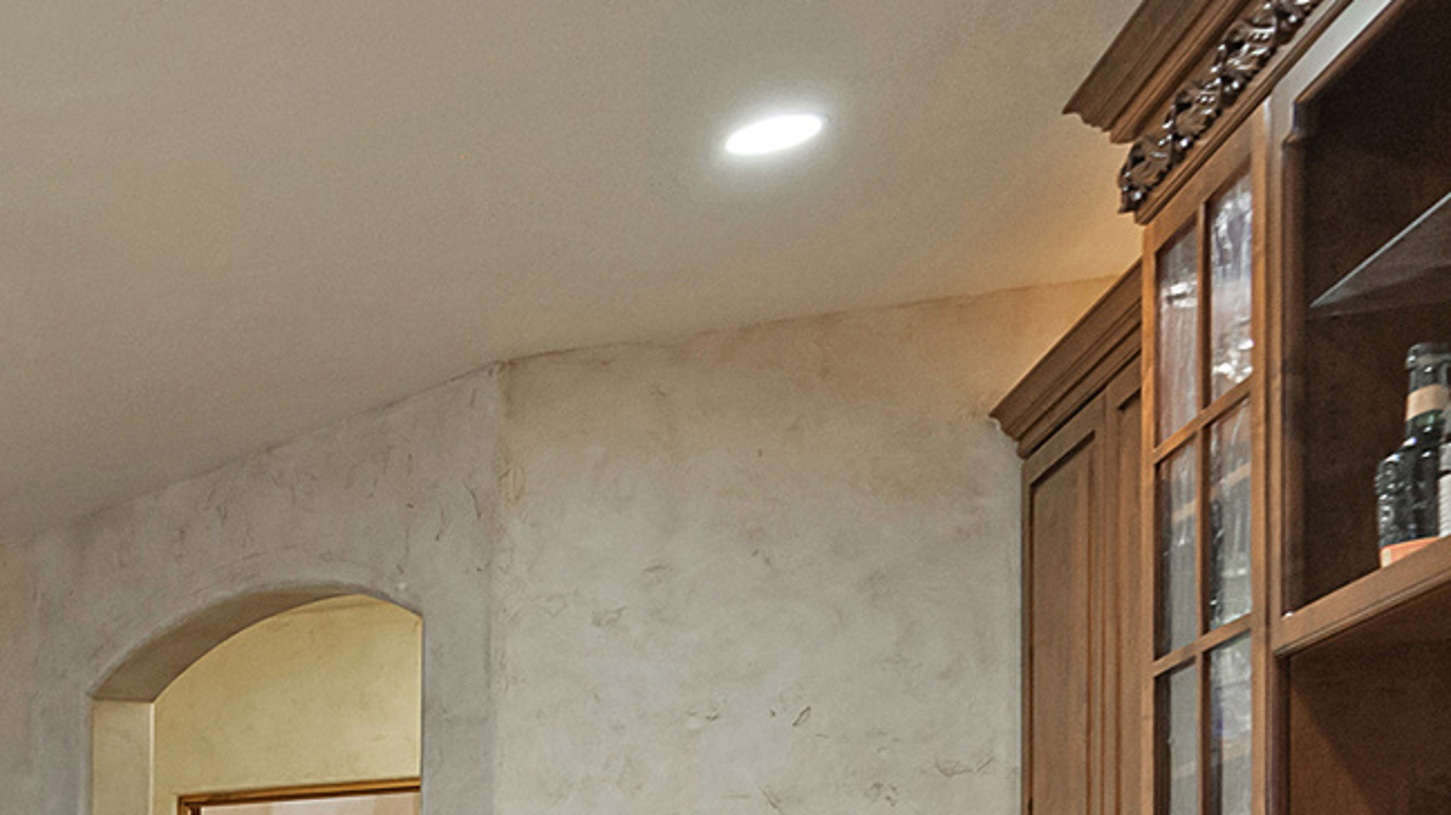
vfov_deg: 20.0
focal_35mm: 53
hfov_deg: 26.3
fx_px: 2038
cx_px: -813
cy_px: 1161
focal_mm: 16
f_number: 6.3
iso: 1000
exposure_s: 1/13
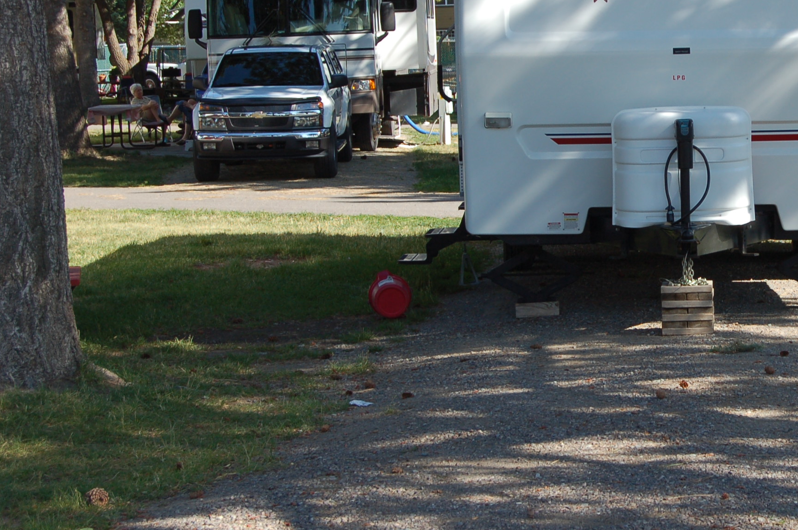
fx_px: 2436
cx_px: 696
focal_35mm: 110
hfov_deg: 18.3
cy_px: 217
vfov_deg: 12.4
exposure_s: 1/200
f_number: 7.1
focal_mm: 42
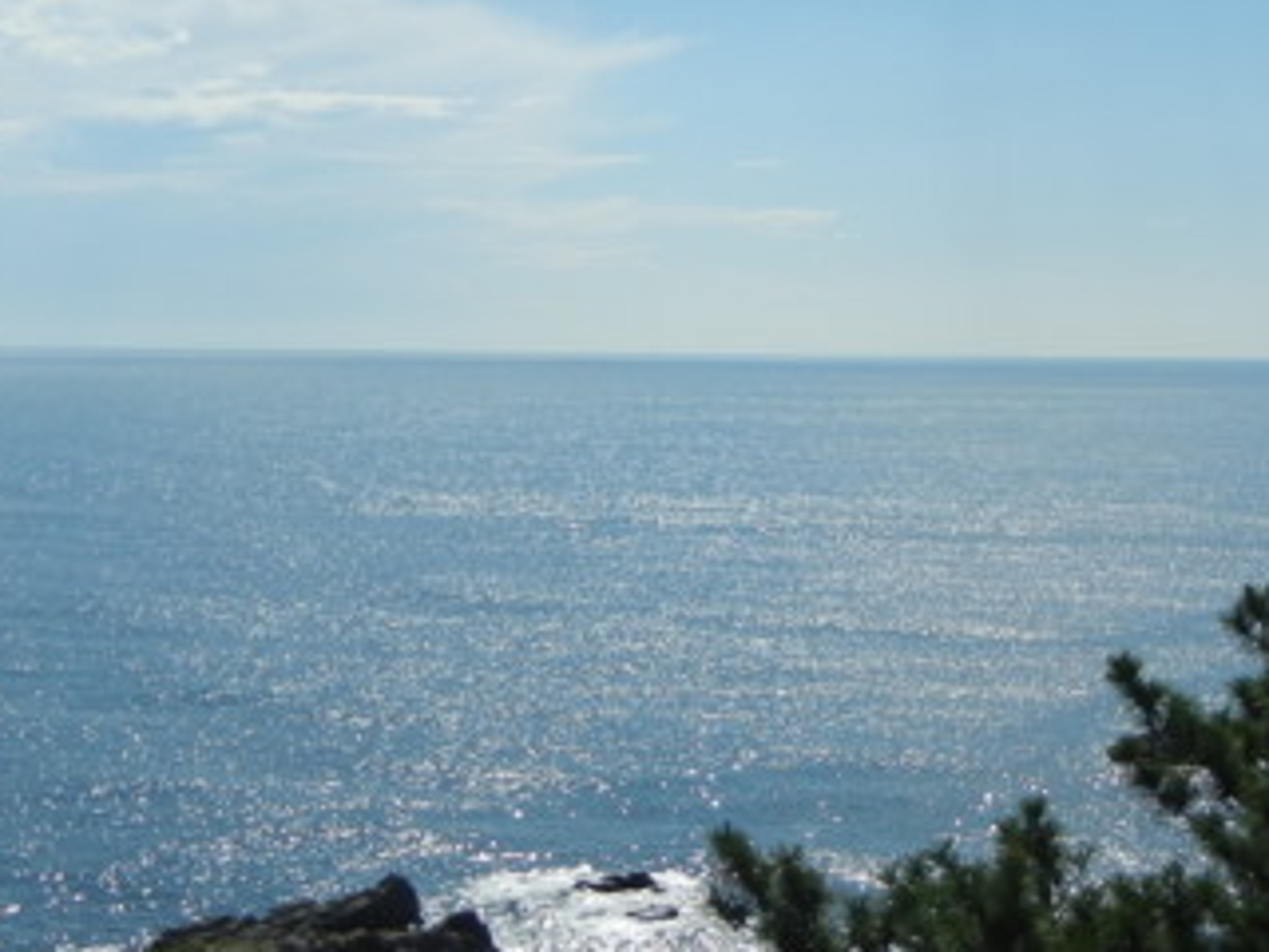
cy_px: 317
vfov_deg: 19.6
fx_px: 2749
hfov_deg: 26.0
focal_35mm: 75
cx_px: 702
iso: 160
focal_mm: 5.4
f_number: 7
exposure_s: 1/1143
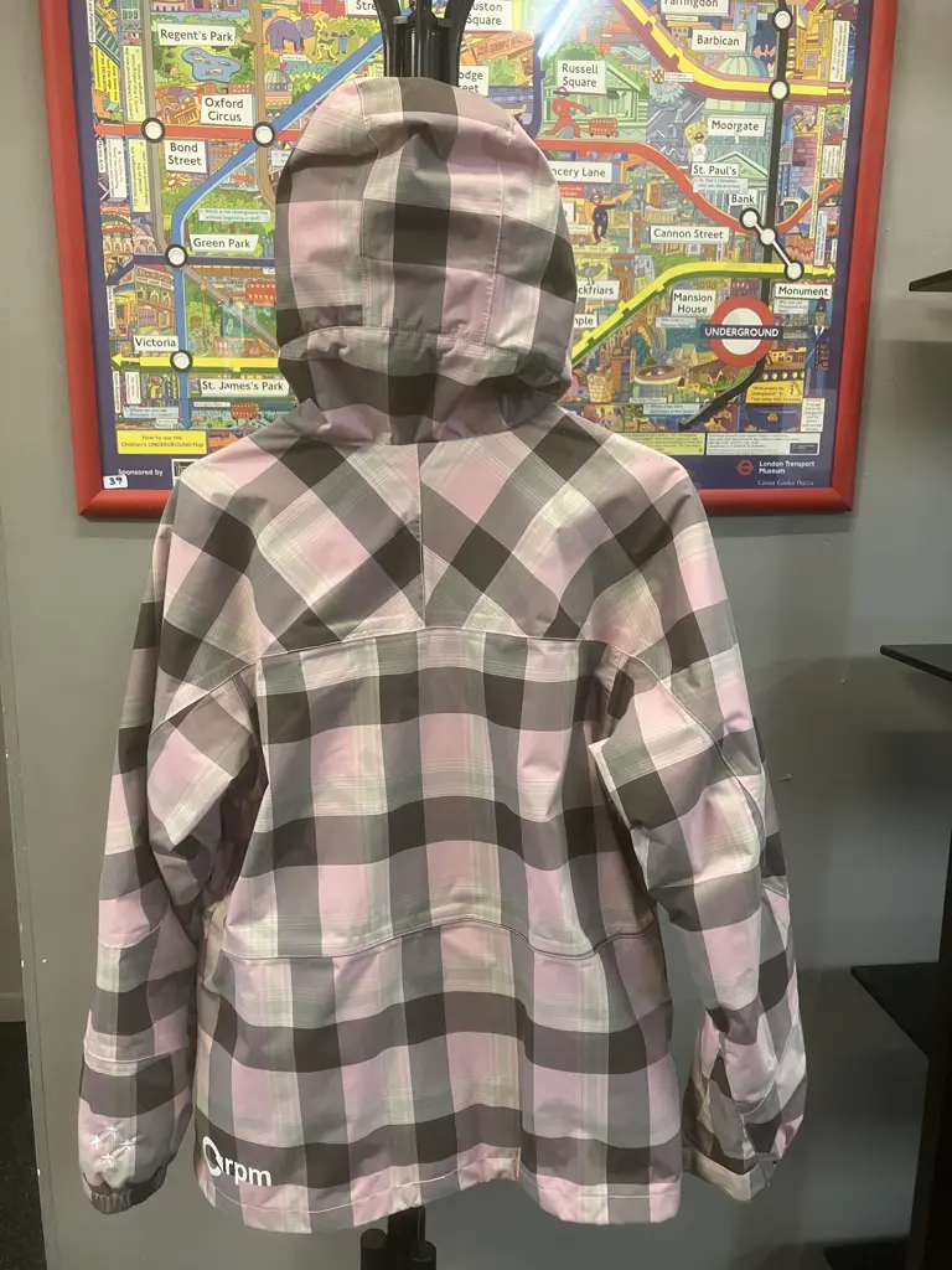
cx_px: 476
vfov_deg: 63.4
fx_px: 1027
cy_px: 635
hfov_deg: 49.7
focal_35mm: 28
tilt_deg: -10.3
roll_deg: -0.3
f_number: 1.8
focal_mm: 3.99
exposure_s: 1/50
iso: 200
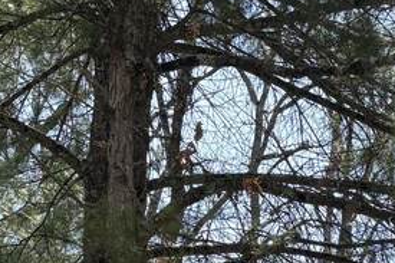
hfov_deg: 15.6
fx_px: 1382
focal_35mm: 126
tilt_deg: +1.9
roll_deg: +0.4
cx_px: 478
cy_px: 644
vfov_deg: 9.6
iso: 50
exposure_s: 1/1081
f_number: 1.6
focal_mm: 5.96
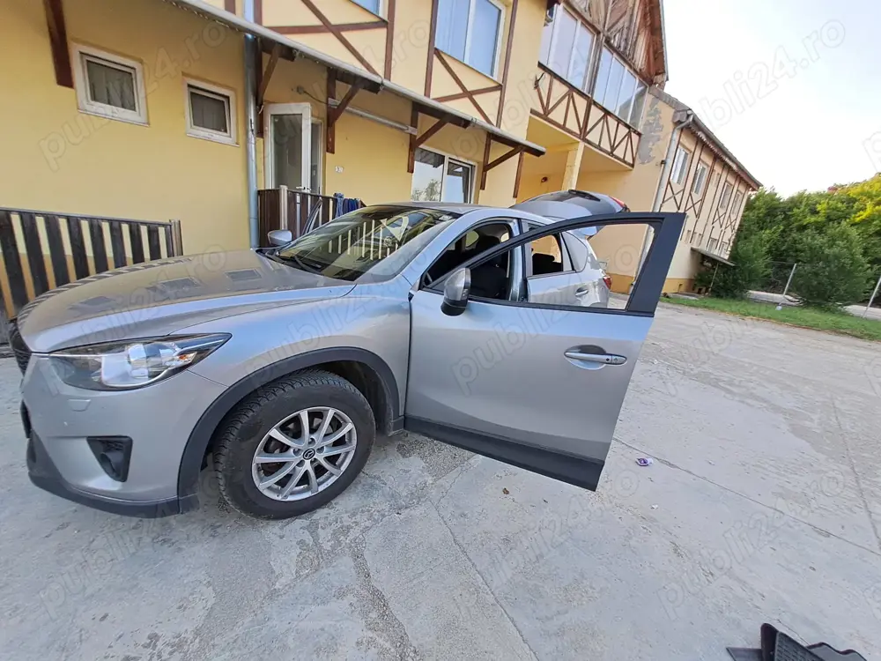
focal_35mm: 13
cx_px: 440
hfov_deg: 106.2
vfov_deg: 89.9
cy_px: 330
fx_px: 331
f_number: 2.2
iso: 40
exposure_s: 1/180
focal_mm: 1.42
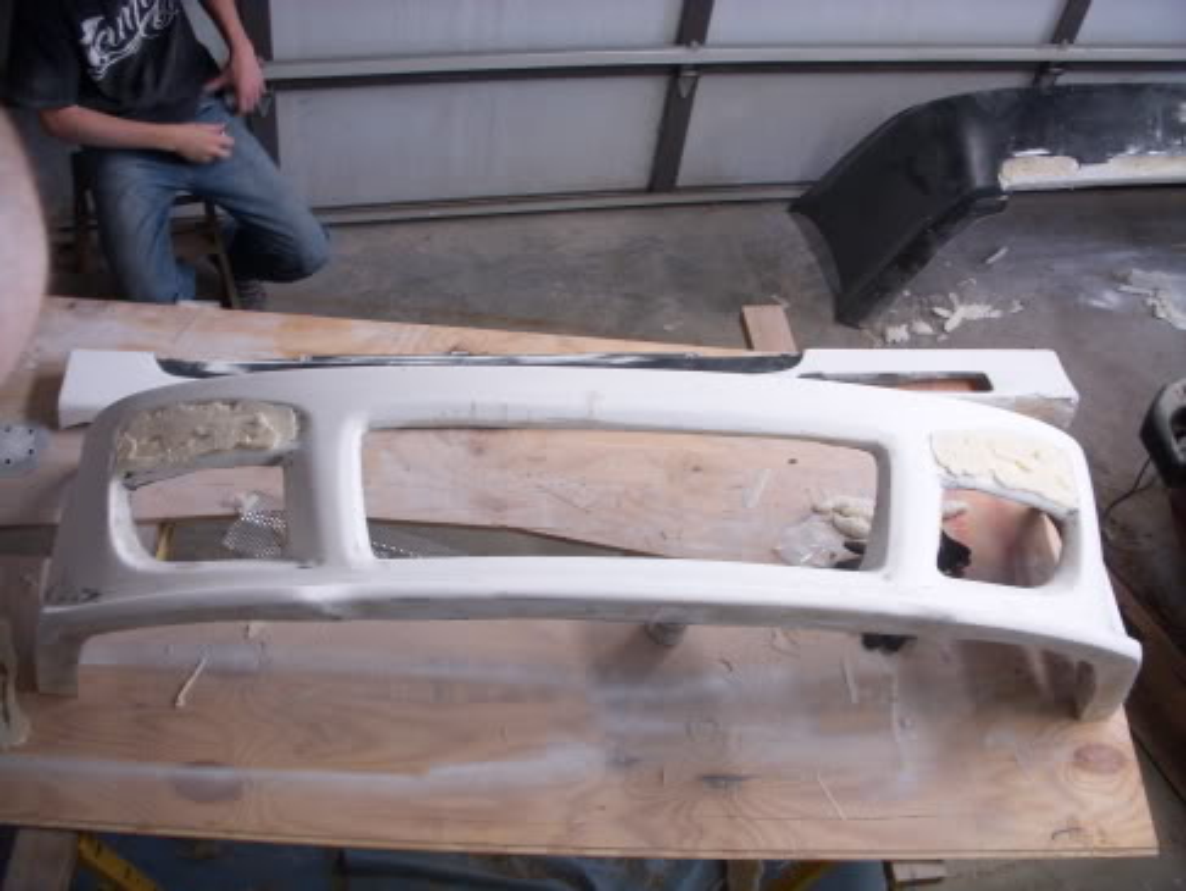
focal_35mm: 38
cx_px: 593
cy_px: 446
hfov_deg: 49.0
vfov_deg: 37.8
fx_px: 1303
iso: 200
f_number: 3.3
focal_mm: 6.3
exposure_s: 1/25
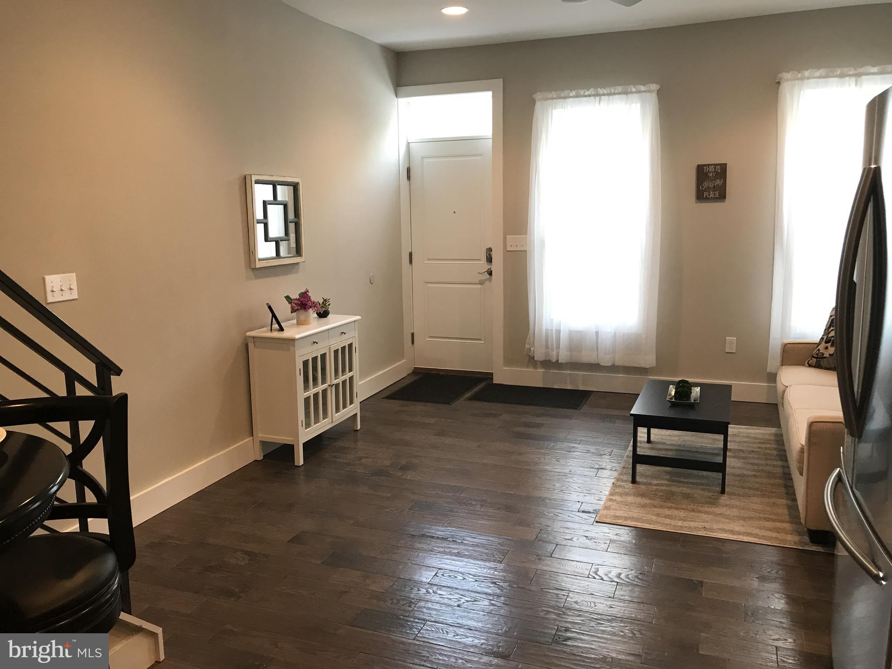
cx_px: 446
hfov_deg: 63.4
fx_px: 722
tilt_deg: -8.6
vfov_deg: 49.7
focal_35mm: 28
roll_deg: +1.1
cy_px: 334
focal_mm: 3.99
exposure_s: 1/20
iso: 40
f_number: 1.8
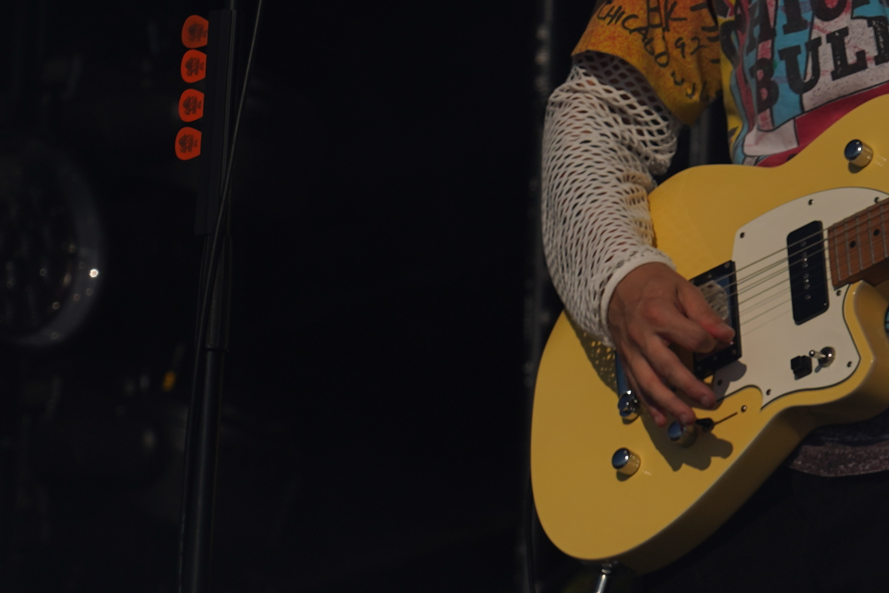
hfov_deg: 6.3
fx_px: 8000
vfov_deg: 4.2
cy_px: 373
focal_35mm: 324
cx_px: 978
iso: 100
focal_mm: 105
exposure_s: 1/1600
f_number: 8
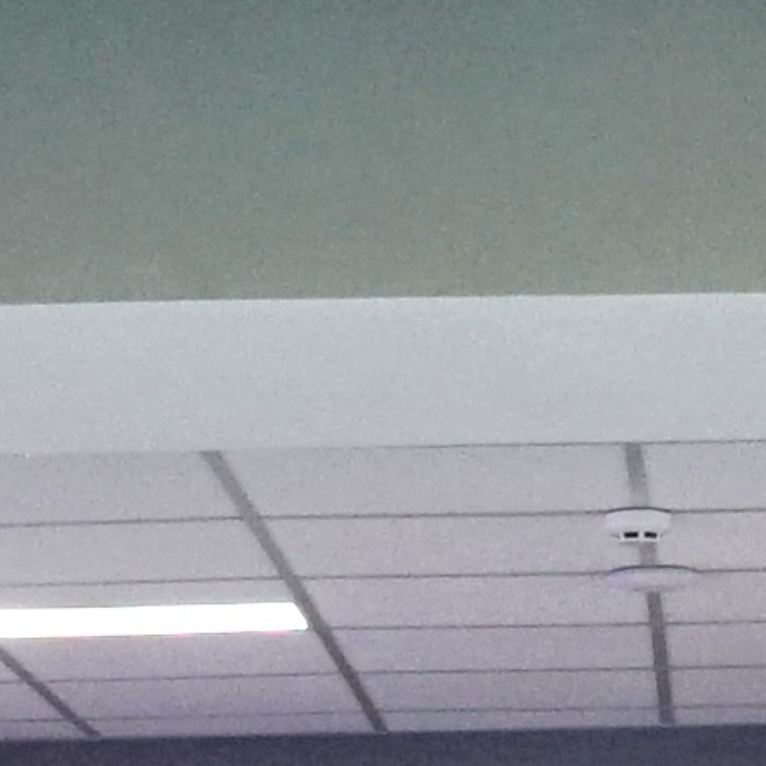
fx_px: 4607
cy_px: 1326
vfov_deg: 9.1
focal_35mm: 184
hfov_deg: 9.4
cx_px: 972
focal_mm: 24
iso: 2000
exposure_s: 1/250
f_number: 4
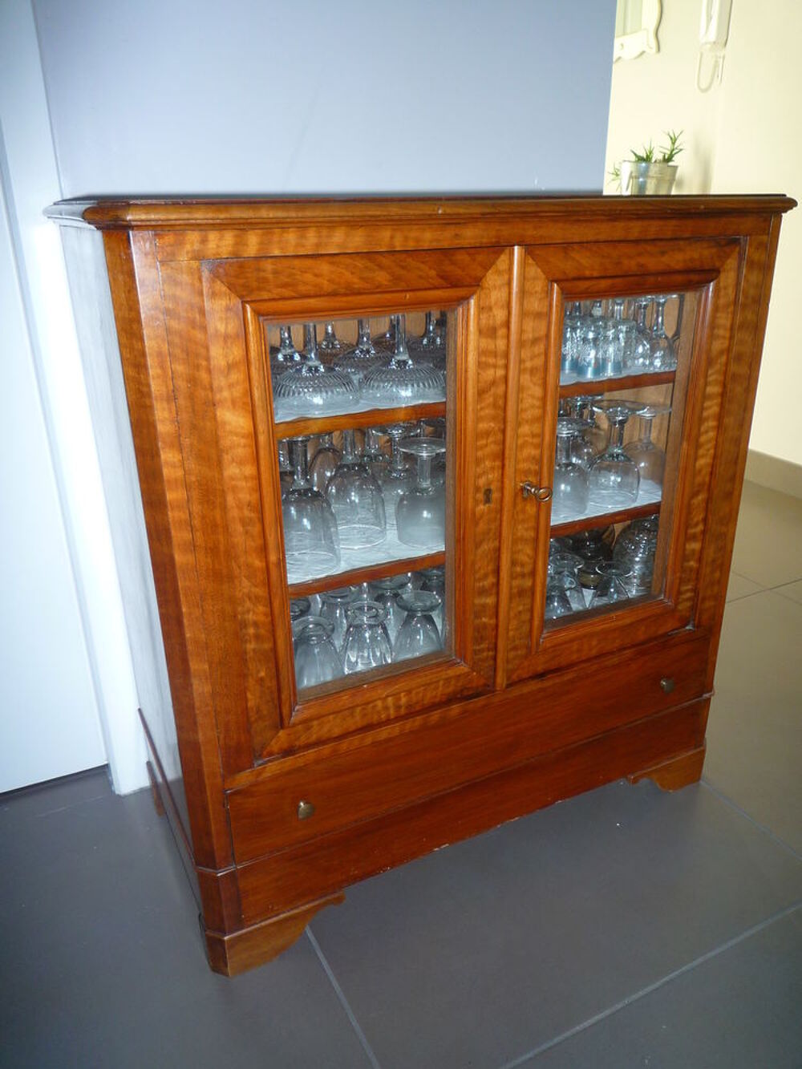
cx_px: 401
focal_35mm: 25
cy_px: 534
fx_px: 772
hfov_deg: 54.9
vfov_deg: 69.4
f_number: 2.8
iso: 100
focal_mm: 4.4
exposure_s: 1/30
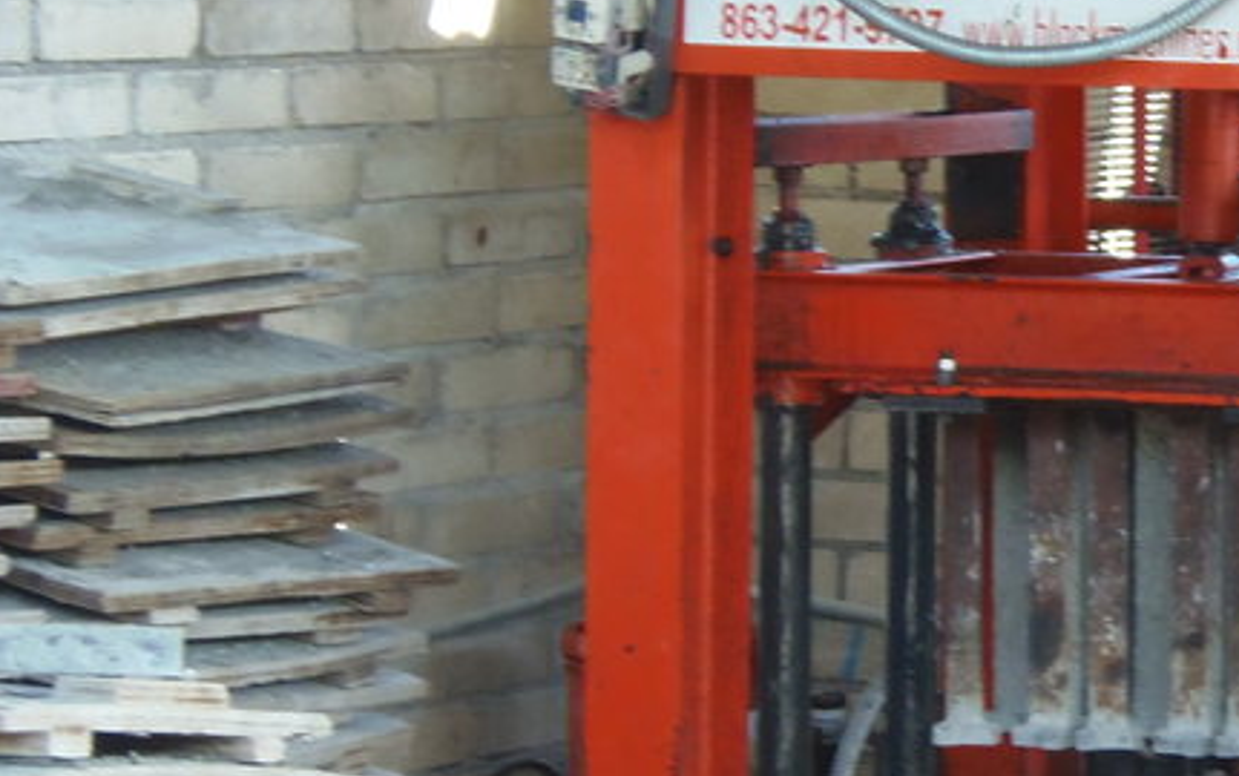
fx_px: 7400
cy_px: 391
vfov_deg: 6.0
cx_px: 1466
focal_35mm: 219
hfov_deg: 9.4
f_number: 4.3
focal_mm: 16.2
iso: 160
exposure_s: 1/40
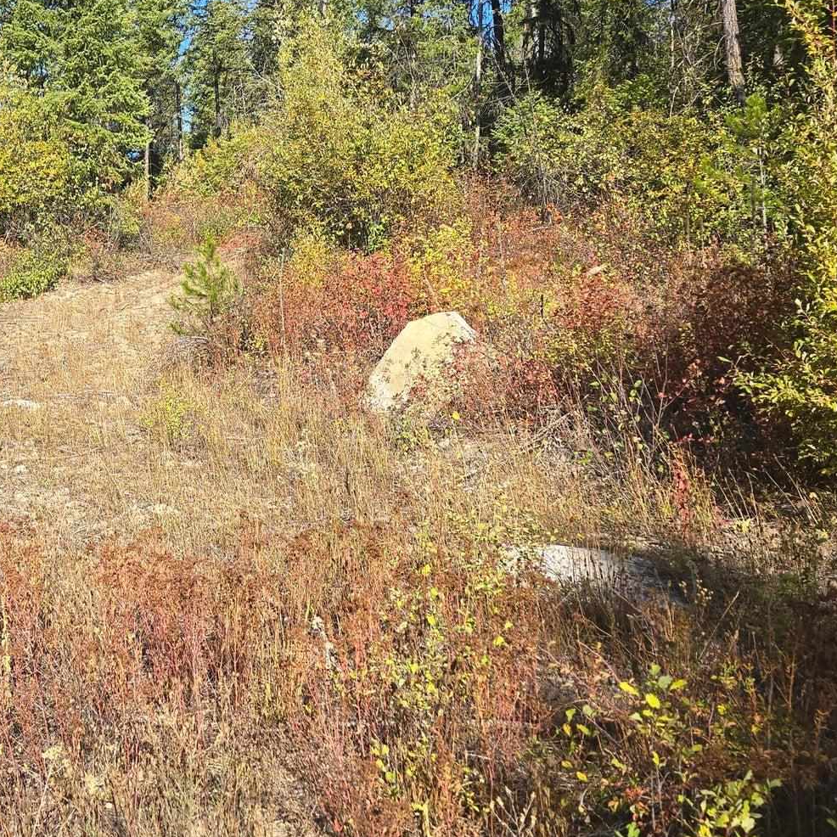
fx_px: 1204
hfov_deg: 35.8
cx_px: 67
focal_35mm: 44
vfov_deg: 37.8
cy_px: 261
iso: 12
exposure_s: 1/468
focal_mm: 6.3
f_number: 1.7
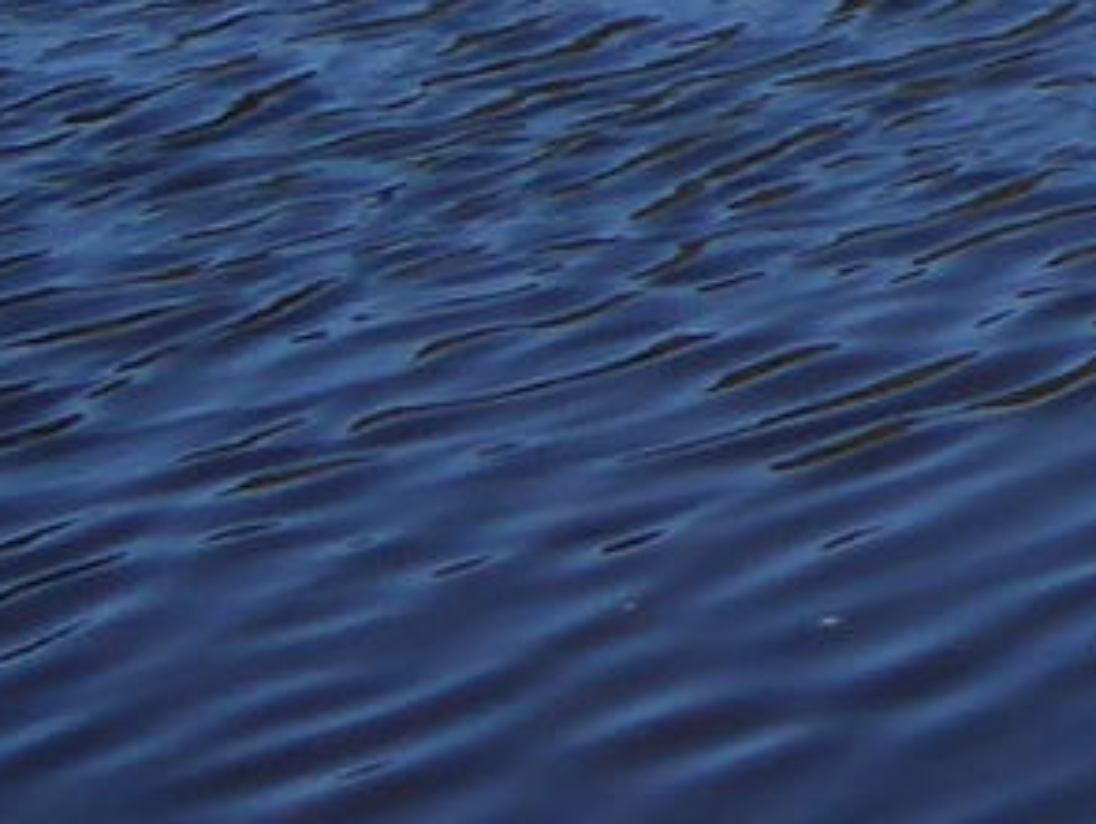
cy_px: -1353
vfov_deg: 8.2
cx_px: 3478
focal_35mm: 163
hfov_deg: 9.2
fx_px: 5165
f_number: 3.3
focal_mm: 4.3
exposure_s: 1/400
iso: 80
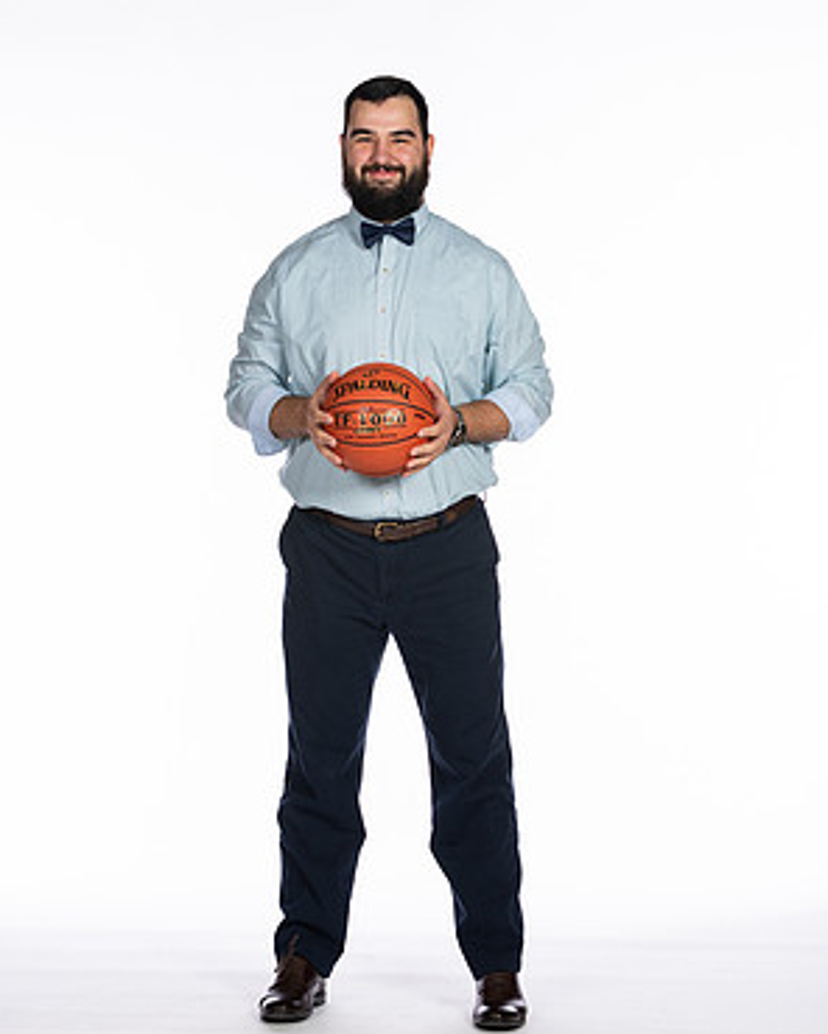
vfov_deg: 16.0
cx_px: 414
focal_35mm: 120
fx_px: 3676
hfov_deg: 12.9
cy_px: 517
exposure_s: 1/100
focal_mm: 70
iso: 100
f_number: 5.6
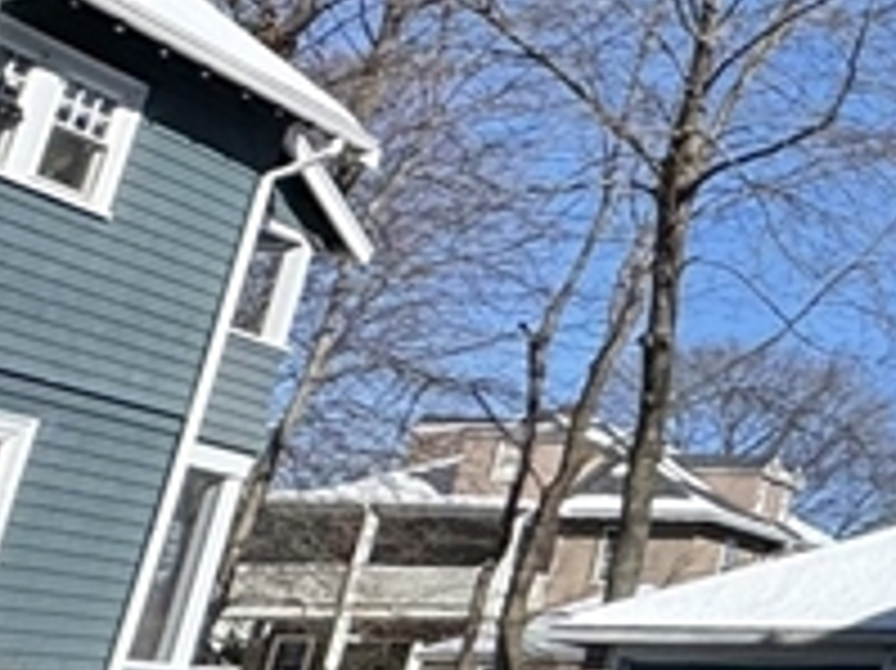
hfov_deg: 15.1
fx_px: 1863
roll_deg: +1.5
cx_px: 2157
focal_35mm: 72
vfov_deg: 20.3
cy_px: 175
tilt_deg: +19.2
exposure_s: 1/2674
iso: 50
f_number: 2.2
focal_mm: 2.22
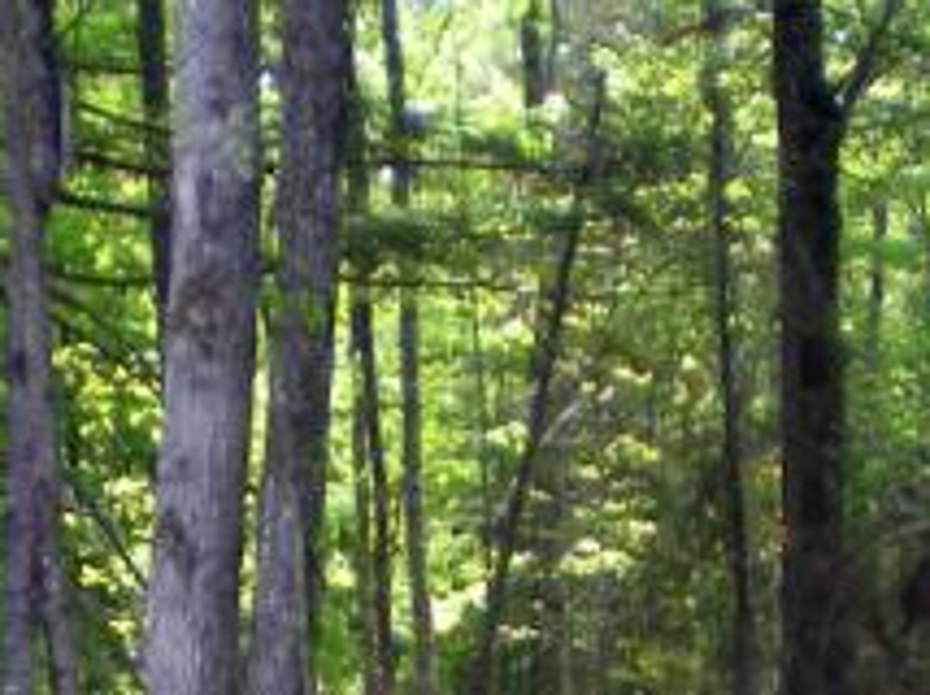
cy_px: 1281
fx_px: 4884
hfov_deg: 10.8
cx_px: 795
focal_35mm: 182
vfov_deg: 7.9
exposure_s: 1/152
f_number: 3.1
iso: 64
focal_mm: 6.3
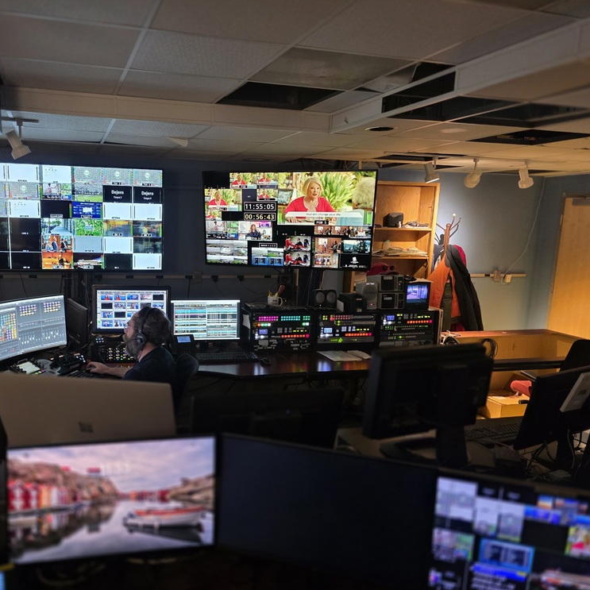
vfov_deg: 57.3
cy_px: 303
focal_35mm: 28
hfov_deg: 56.4
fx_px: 540
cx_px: 210
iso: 800
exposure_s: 1/120
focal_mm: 6.3
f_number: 1.7
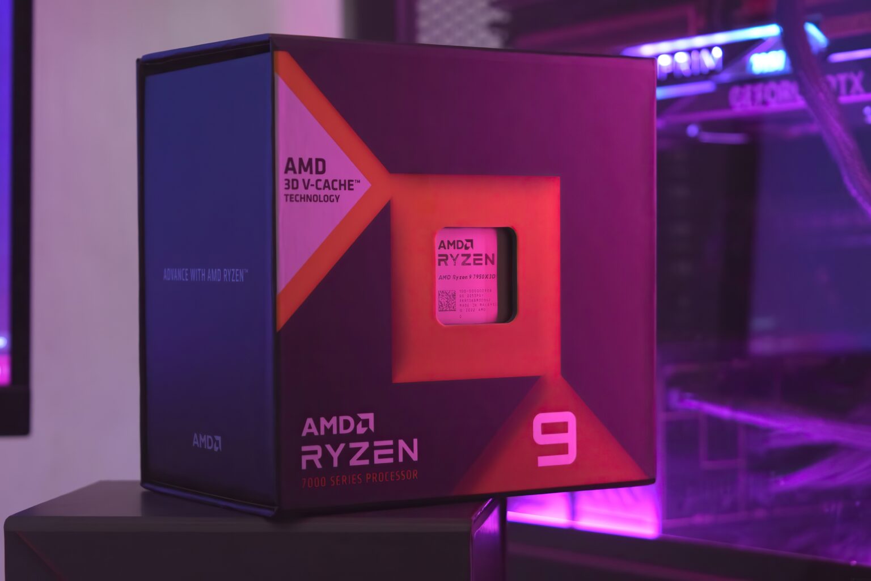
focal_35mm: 82
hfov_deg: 24.6
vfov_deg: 16.6
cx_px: 436
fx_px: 1996
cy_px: 290
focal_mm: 55
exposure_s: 1/10
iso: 1600
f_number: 5.6
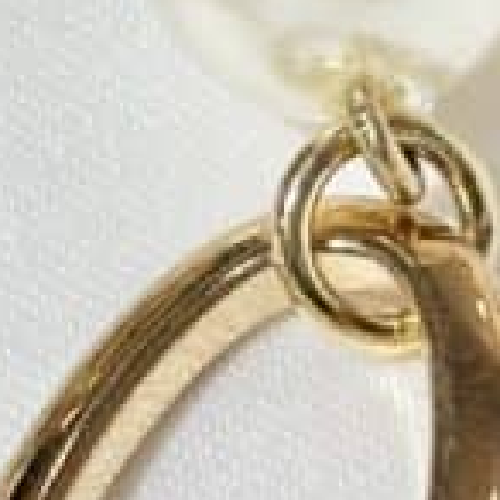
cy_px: 130
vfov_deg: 5.4
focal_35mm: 322
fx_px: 5262
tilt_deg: -49.7
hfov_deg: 5.4
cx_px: -209
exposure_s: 1/157
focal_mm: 5.96
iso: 32
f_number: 1.6
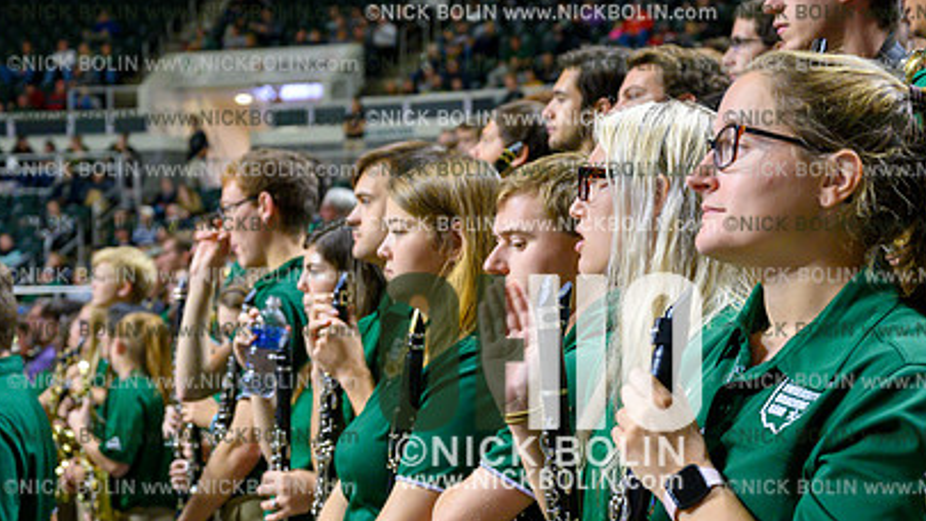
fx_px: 1842
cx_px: 540
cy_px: 383
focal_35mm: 75
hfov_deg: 28.2
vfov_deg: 16.0
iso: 3200
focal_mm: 50
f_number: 4.5
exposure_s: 1/200
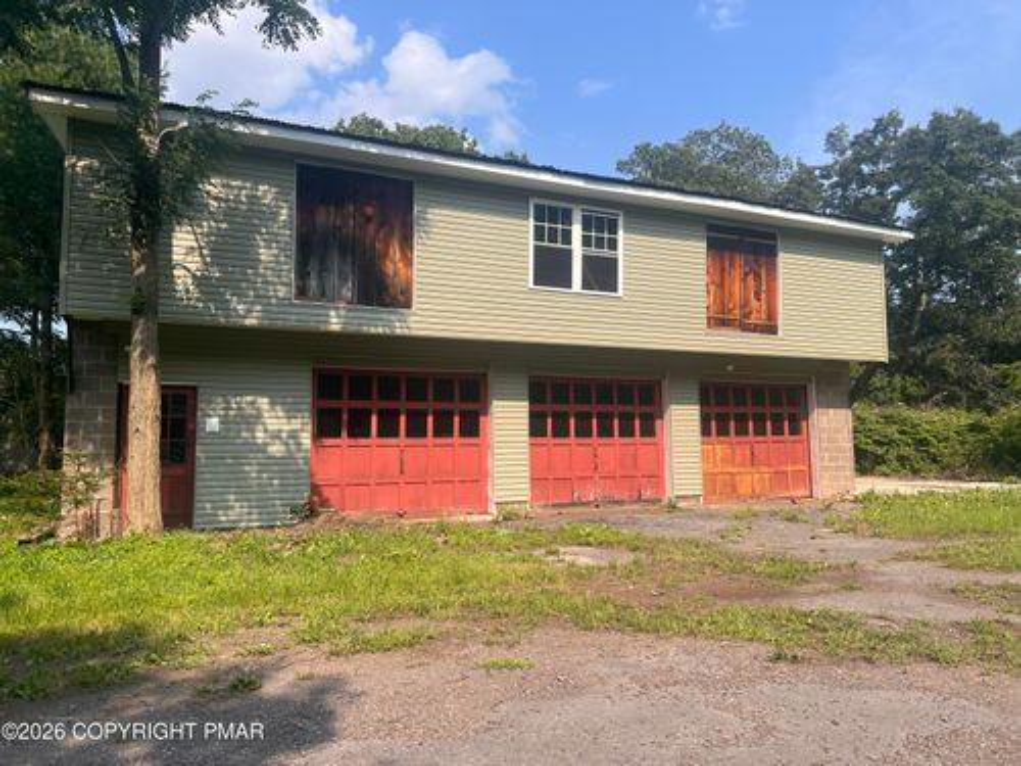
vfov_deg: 53.1
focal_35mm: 26
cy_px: 383
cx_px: 510
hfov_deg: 67.3
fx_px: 767
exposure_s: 1/2571
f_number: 1.5
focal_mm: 5.7
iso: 50
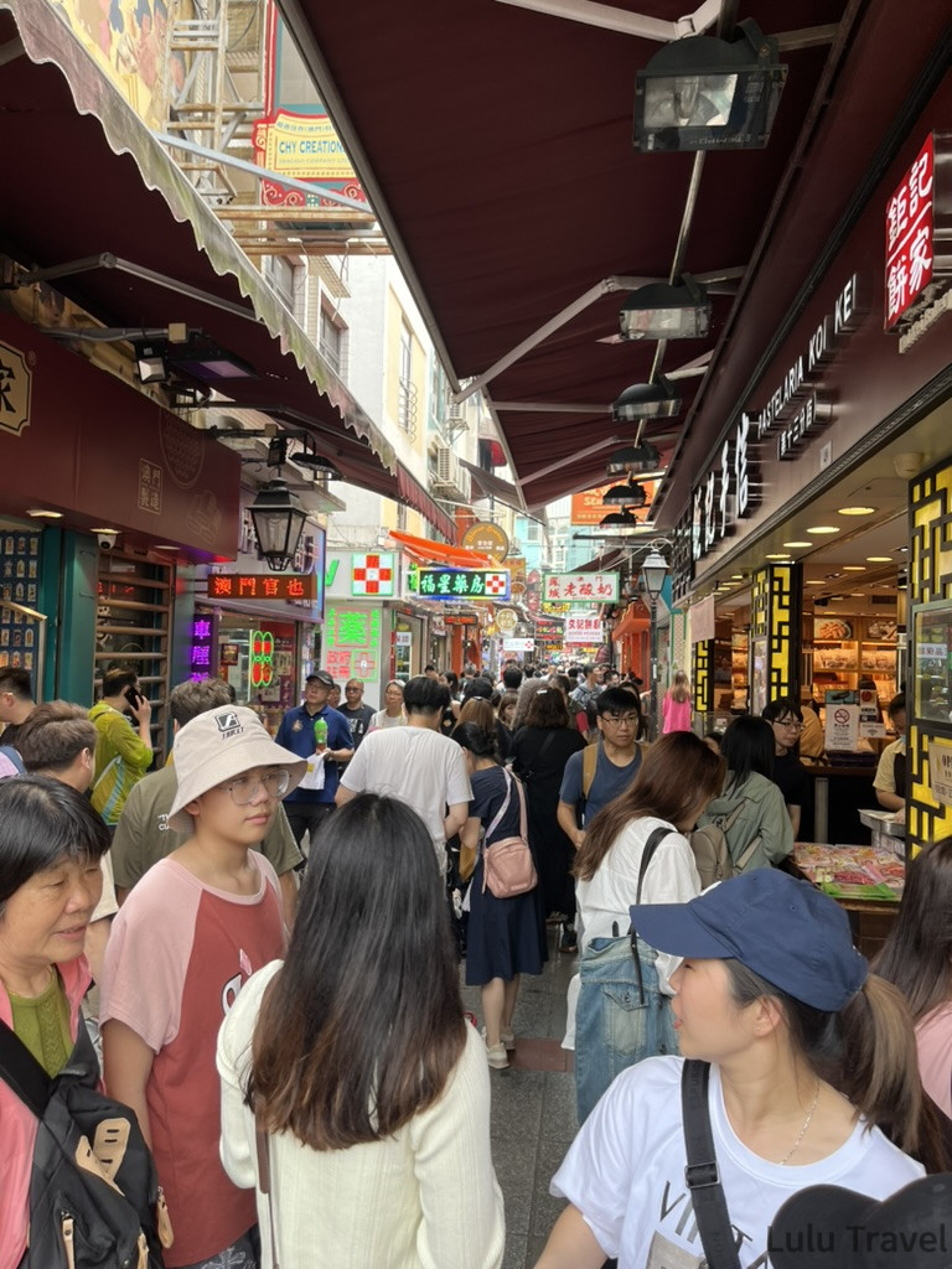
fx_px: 953
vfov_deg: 67.3
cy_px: 634
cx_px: 476
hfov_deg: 53.1
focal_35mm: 26
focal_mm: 5.1
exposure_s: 1/226
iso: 40
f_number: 1.6
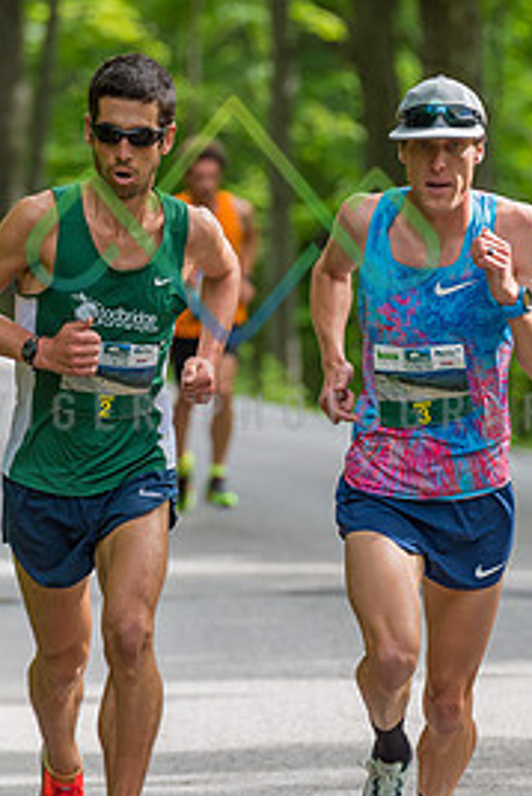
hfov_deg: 2.7
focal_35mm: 504
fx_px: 11157
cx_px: 516
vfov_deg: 4.1
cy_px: 261
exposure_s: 1/400
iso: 400
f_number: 4.5
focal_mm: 200
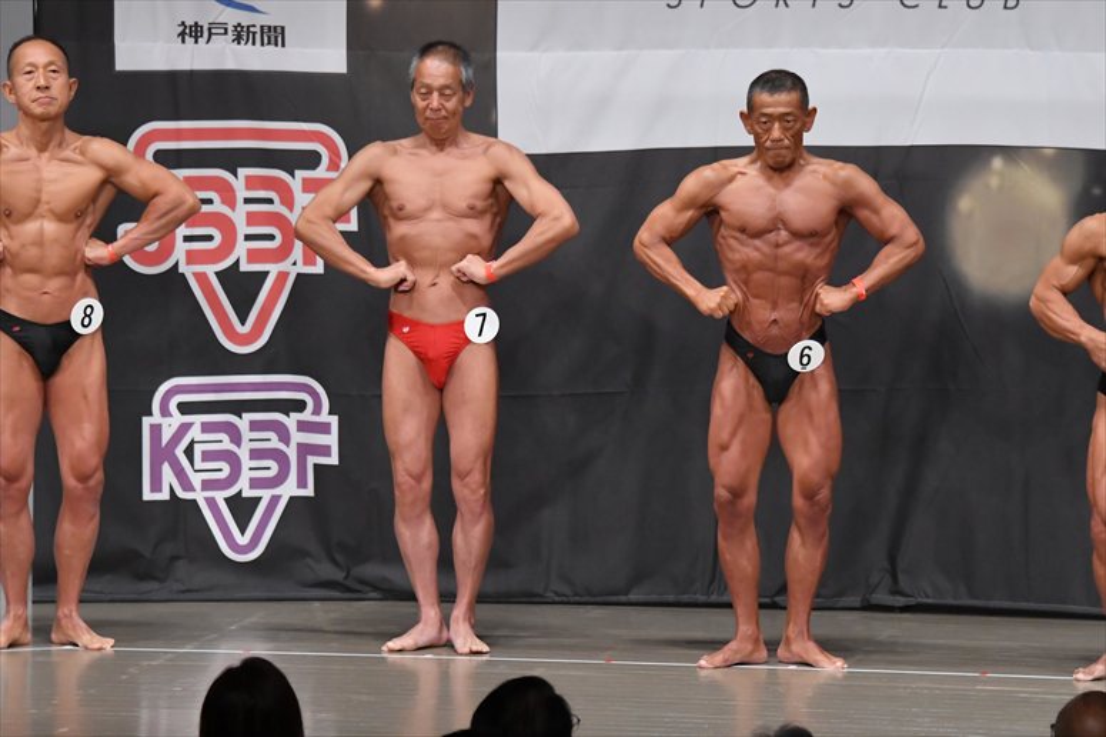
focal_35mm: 225
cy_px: 368
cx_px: 553
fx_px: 6909
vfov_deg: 6.1
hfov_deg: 9.2
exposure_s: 1/400
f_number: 5.6
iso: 5000
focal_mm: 150
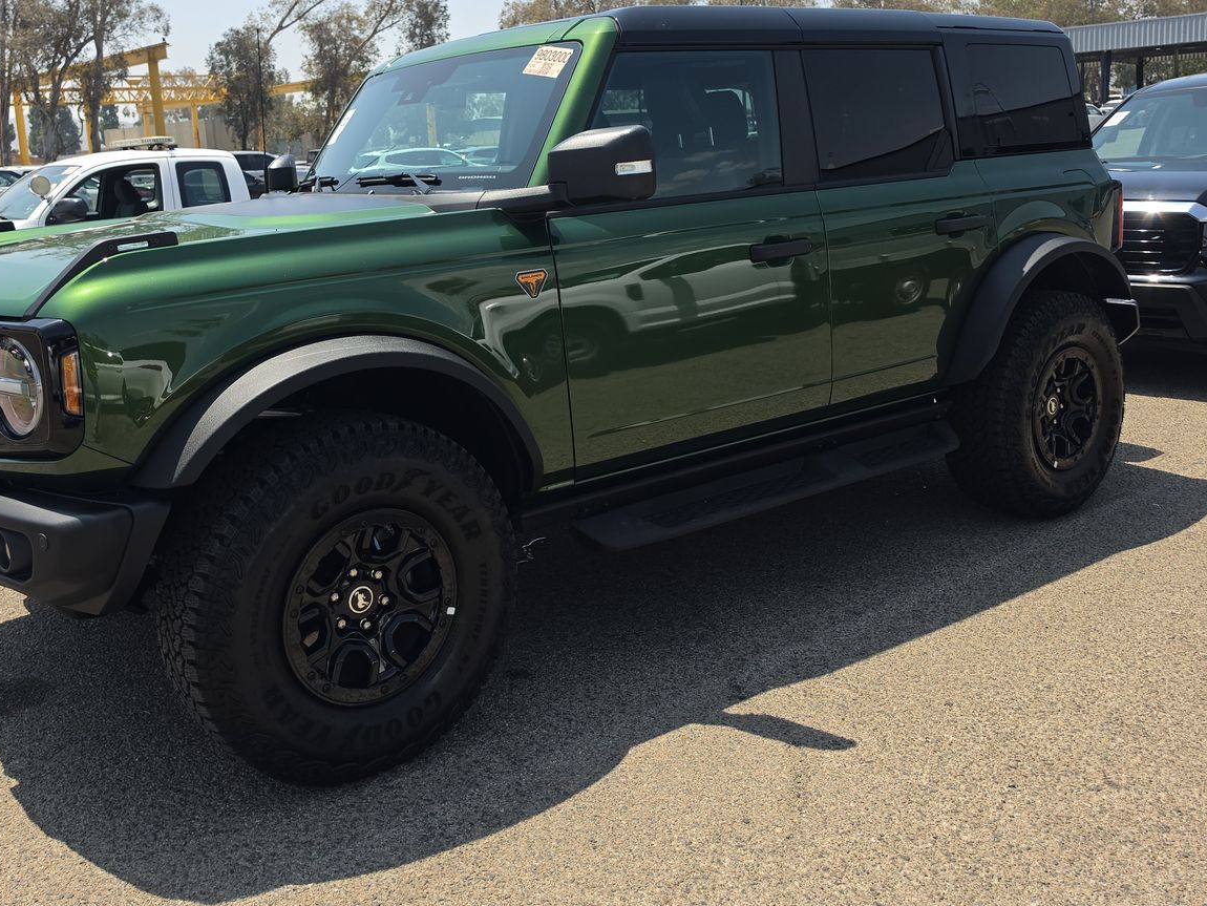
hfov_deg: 56.4
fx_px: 1116
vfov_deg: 43.7
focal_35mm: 32
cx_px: 493
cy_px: 328
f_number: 1.4
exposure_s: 1/632
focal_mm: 6.5
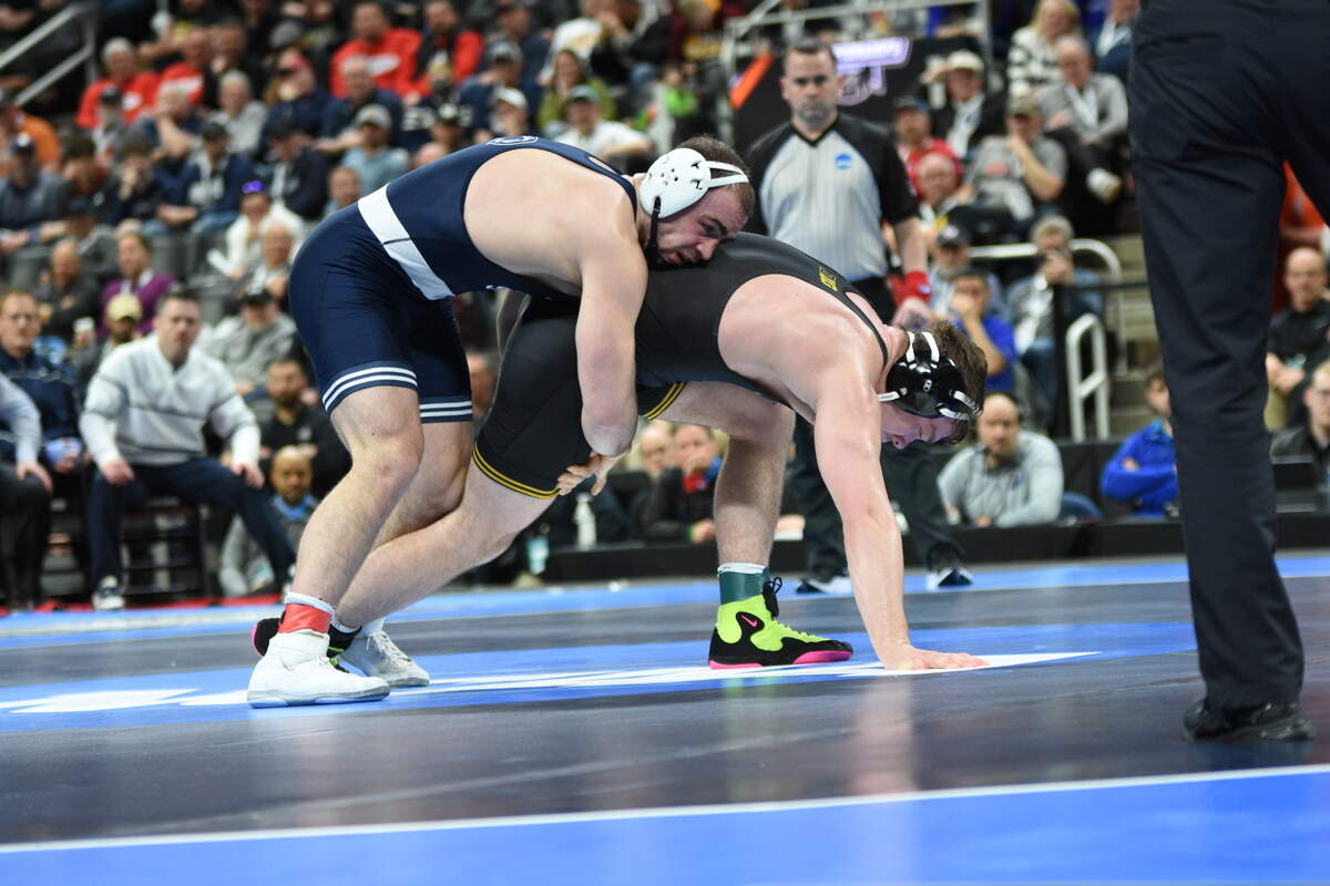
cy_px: 443
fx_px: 5541
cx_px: 665
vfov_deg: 9.1
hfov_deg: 13.7
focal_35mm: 150
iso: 1100
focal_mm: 100
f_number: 2.8
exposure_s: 1/320
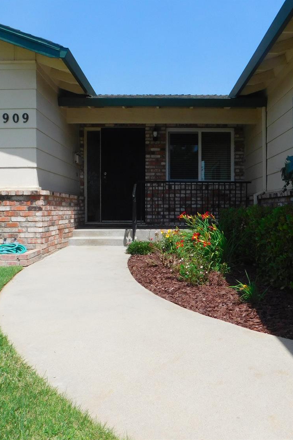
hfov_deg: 41.0
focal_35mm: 32
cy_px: 220
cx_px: 166
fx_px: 391
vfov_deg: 58.7
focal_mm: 4
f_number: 3
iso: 125
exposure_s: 1/1500
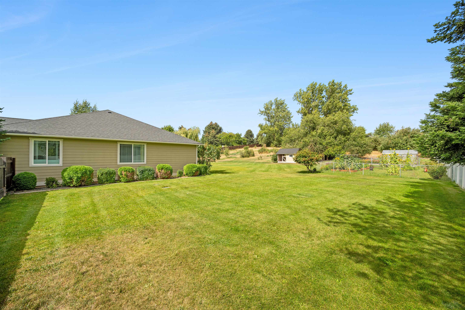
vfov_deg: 81.2
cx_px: 232
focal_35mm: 14
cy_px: 155
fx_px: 181
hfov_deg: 104.3
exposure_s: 1/125
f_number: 8
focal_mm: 14
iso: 100
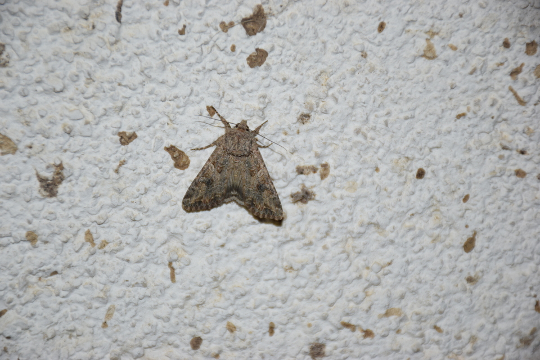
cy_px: 180
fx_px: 3150
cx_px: 270
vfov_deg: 6.5
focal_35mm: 210
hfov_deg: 9.8
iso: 500
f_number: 5.6
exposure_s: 1/60
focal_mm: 140
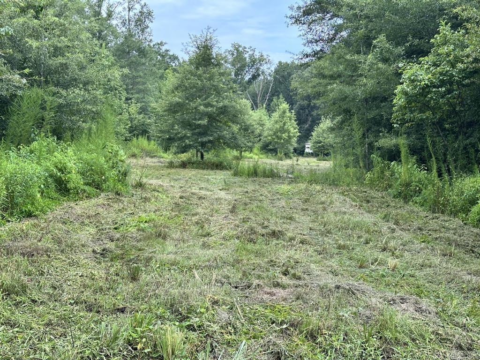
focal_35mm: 48
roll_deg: -2.5
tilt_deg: -2.7
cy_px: 180
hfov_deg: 39.7
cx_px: 240
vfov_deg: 30.3
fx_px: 666
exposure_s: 1/779
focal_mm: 6.86
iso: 64
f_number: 1.78
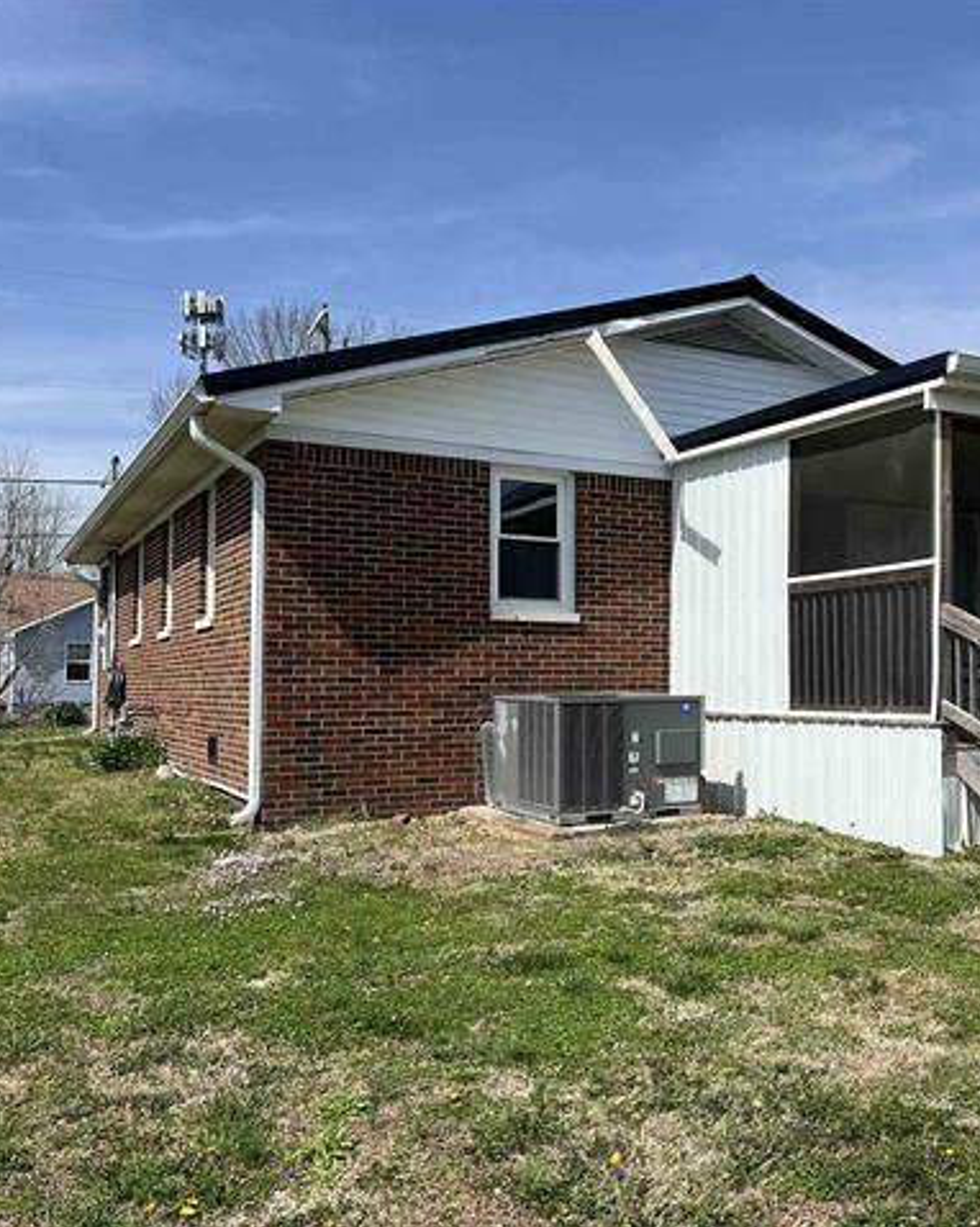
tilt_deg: +2.6
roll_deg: -0.2
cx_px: 680
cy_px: 614
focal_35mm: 34
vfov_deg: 52.9
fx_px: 1233
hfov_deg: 42.5
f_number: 1.5
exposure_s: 1/4831
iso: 50
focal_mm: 5.7
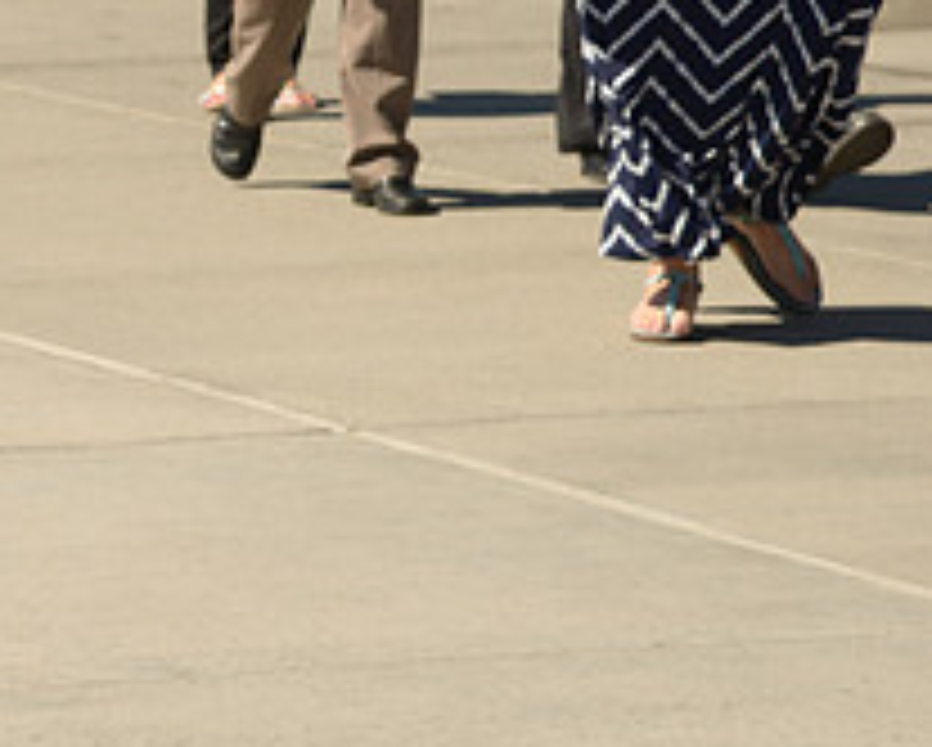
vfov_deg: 4.9
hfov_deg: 6.1
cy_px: -29
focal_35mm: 315
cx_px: -185
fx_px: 8697
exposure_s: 1/250
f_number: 8
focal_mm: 120
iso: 100
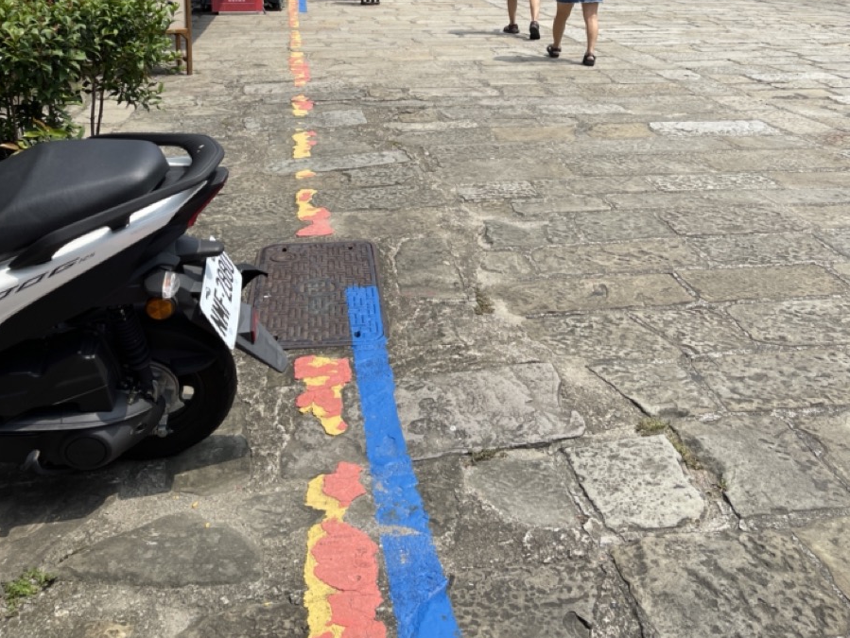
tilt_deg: -10.0
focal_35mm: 37
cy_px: 92
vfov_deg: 36.8
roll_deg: -0.6
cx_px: 428
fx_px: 909
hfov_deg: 50.1
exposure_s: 1/2924
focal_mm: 5.1
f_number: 1.6
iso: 32
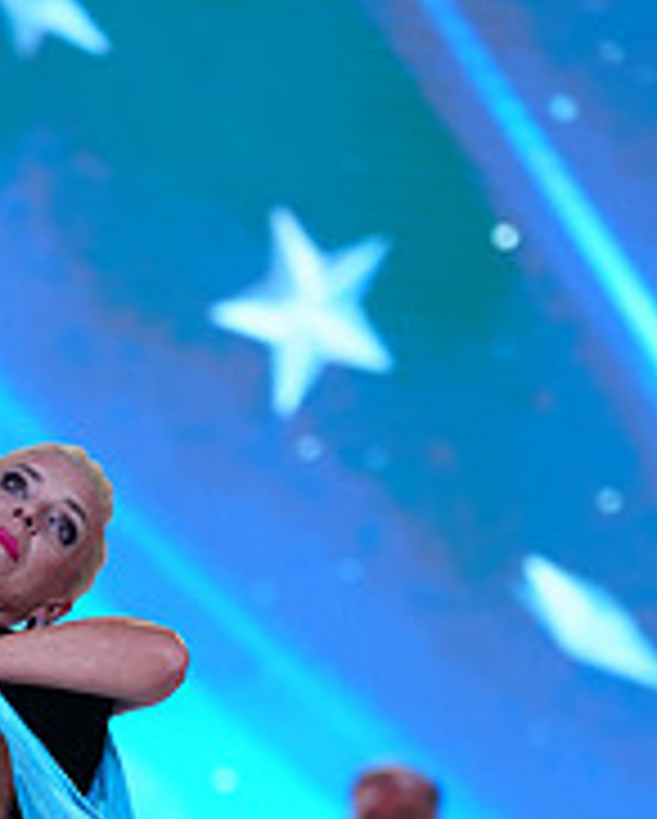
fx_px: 9342
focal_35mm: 385
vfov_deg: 5.0
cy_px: 999
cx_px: -47
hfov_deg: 4.0
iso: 800
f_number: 2.8
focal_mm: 129
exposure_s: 1/500
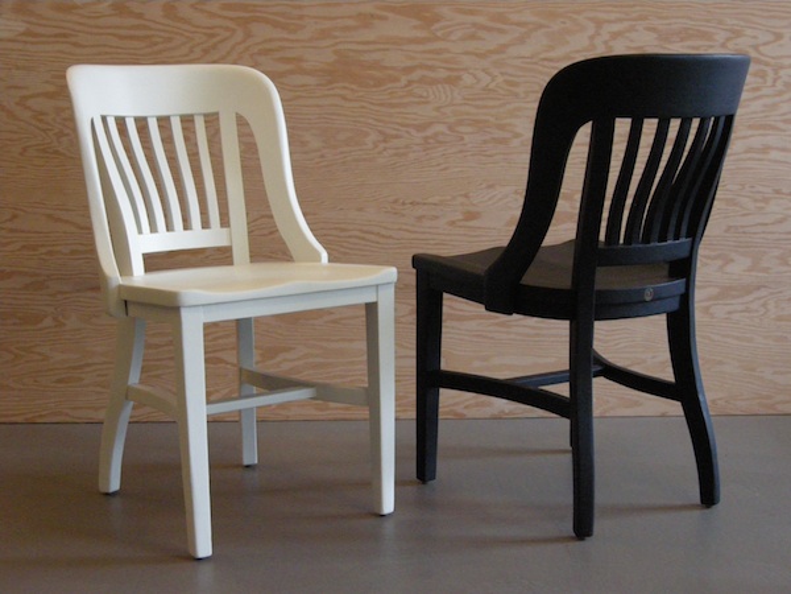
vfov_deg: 24.4
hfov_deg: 32.2
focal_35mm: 60
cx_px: 396
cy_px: 297
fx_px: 1371
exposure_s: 1/44.2
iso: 800
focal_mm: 12.9
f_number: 3.5
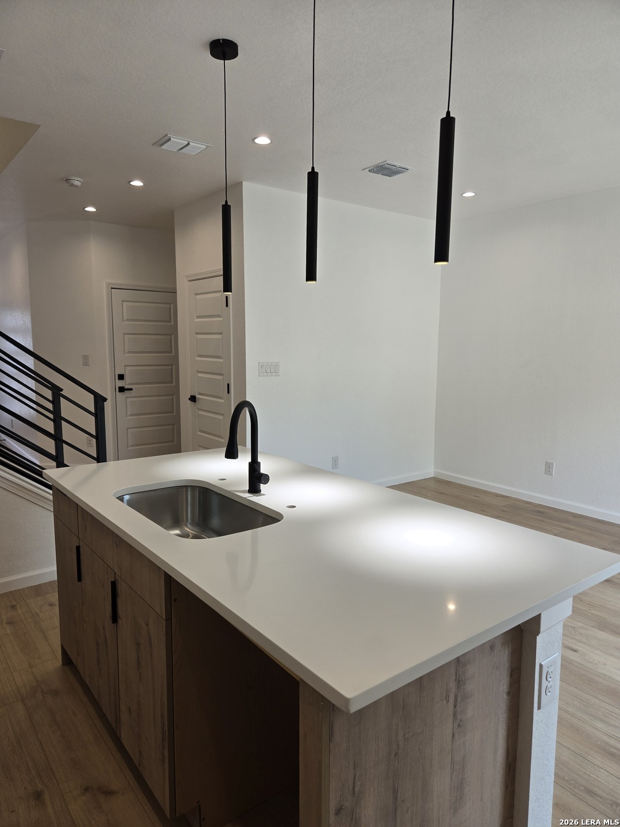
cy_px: 414
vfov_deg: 73.9
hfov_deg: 58.9
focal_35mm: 23
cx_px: 310
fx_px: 549
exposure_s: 1/120
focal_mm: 5.4
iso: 32
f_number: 1.8
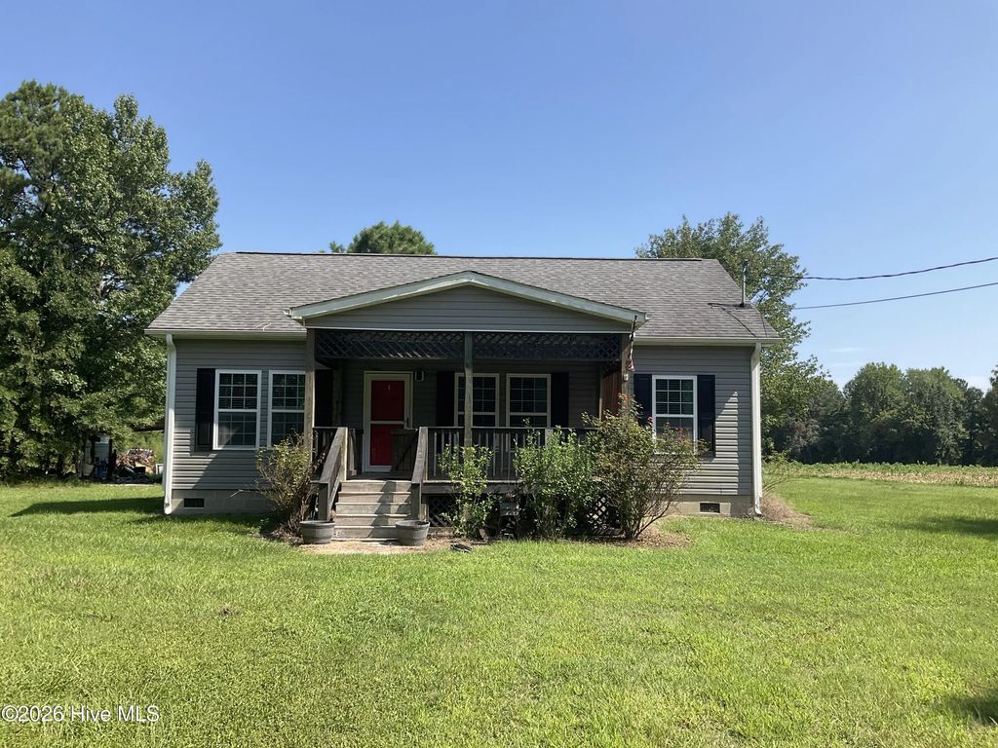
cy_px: 374
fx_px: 836
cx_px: 499
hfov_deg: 61.7
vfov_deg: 48.2
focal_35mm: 29
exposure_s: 1/1342
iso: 16
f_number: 1.8
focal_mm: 3
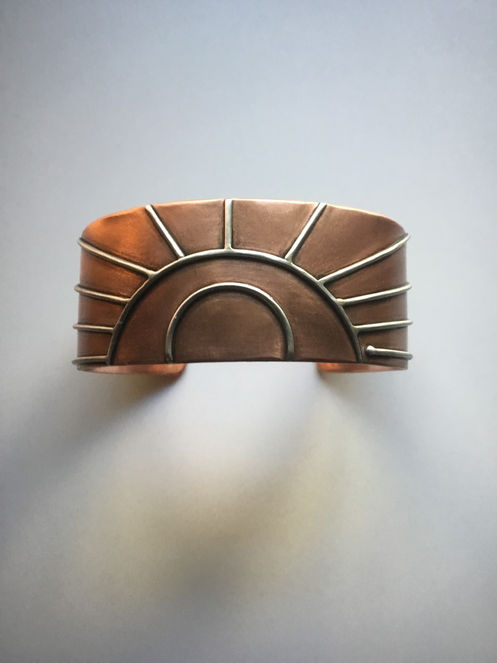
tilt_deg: -84.9
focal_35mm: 31
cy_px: 332
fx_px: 593
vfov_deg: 58.4
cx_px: 248
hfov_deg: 45.4
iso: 100
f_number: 2.4
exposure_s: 1/30
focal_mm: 3.3
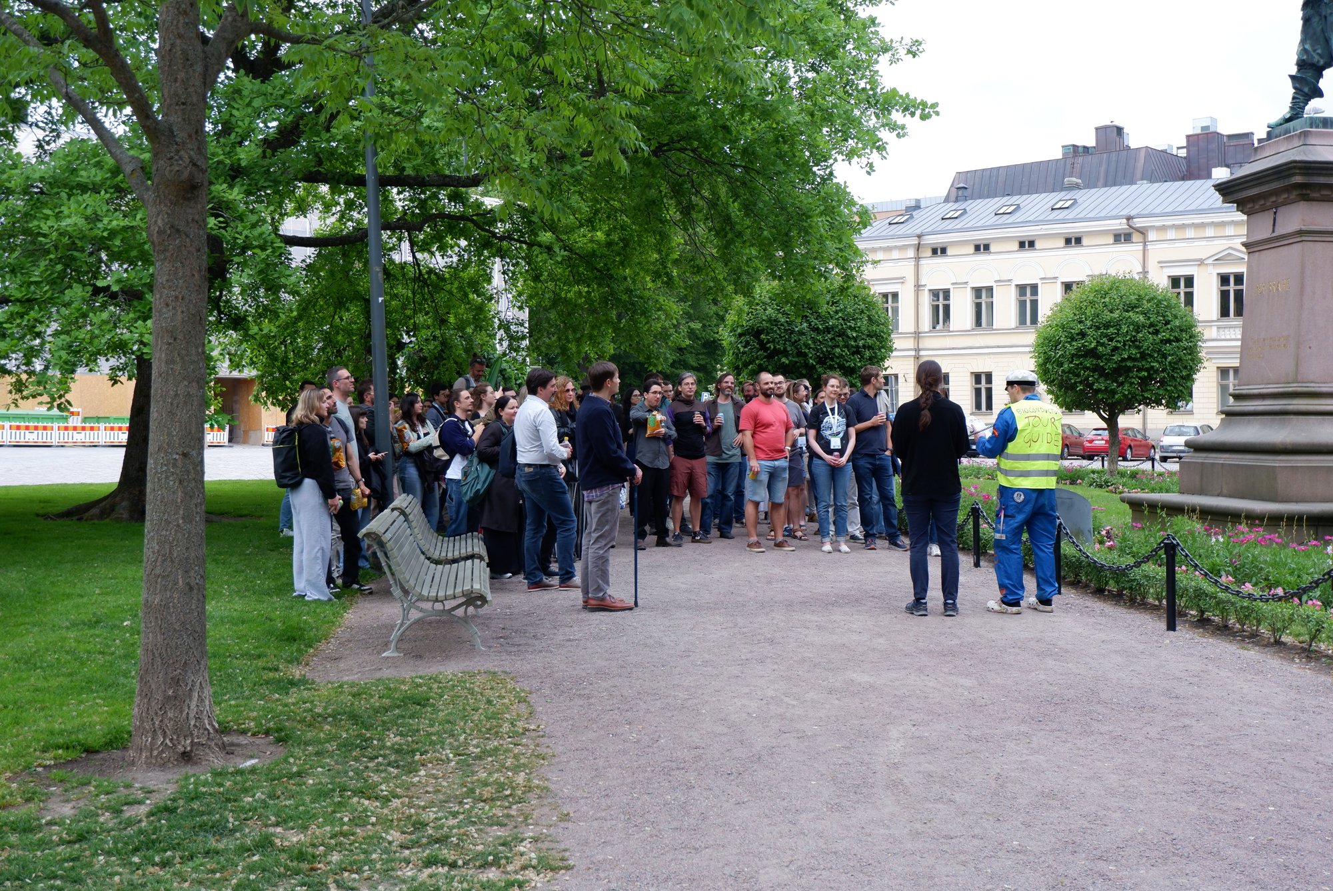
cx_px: 666
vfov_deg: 32.7
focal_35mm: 41
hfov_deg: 47.4
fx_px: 1519
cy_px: 446
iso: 250
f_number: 5
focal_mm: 27.1
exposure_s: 1/100
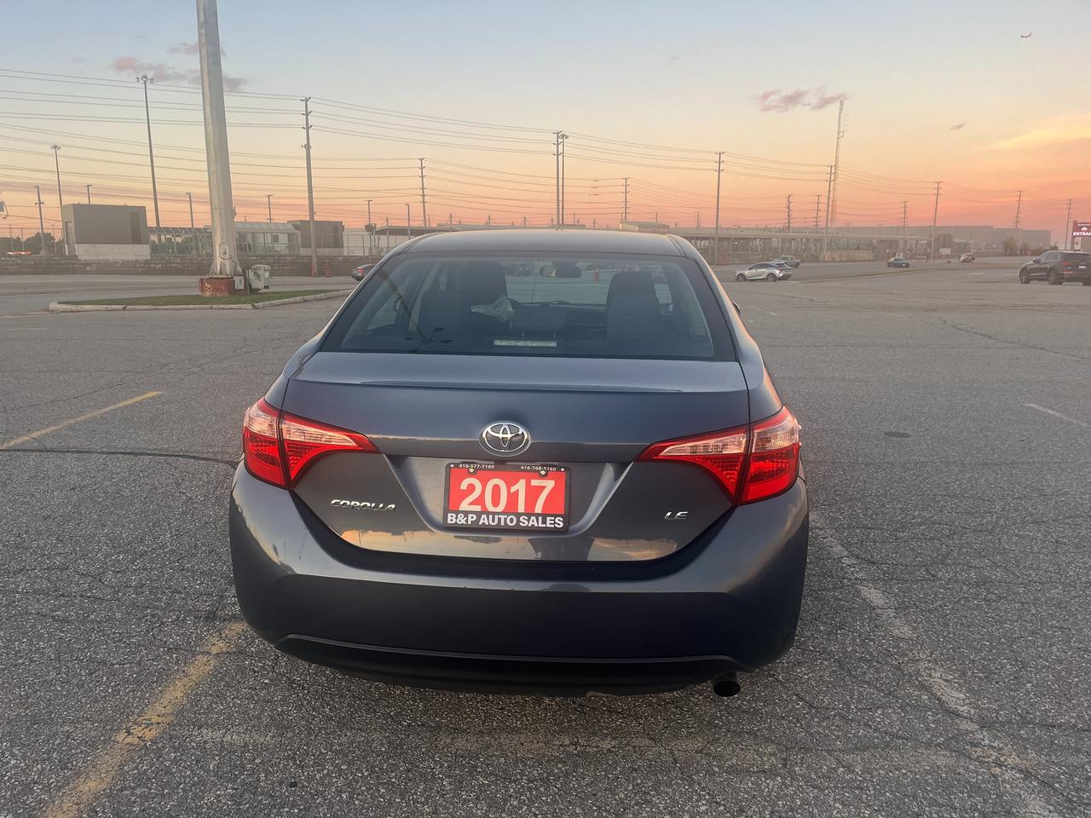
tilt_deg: -11.6
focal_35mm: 26
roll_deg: +0.3
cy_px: 409
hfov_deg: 67.3
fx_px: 819
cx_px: 546
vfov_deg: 53.1
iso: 40
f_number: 1.6
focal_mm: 5.1
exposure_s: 1/122
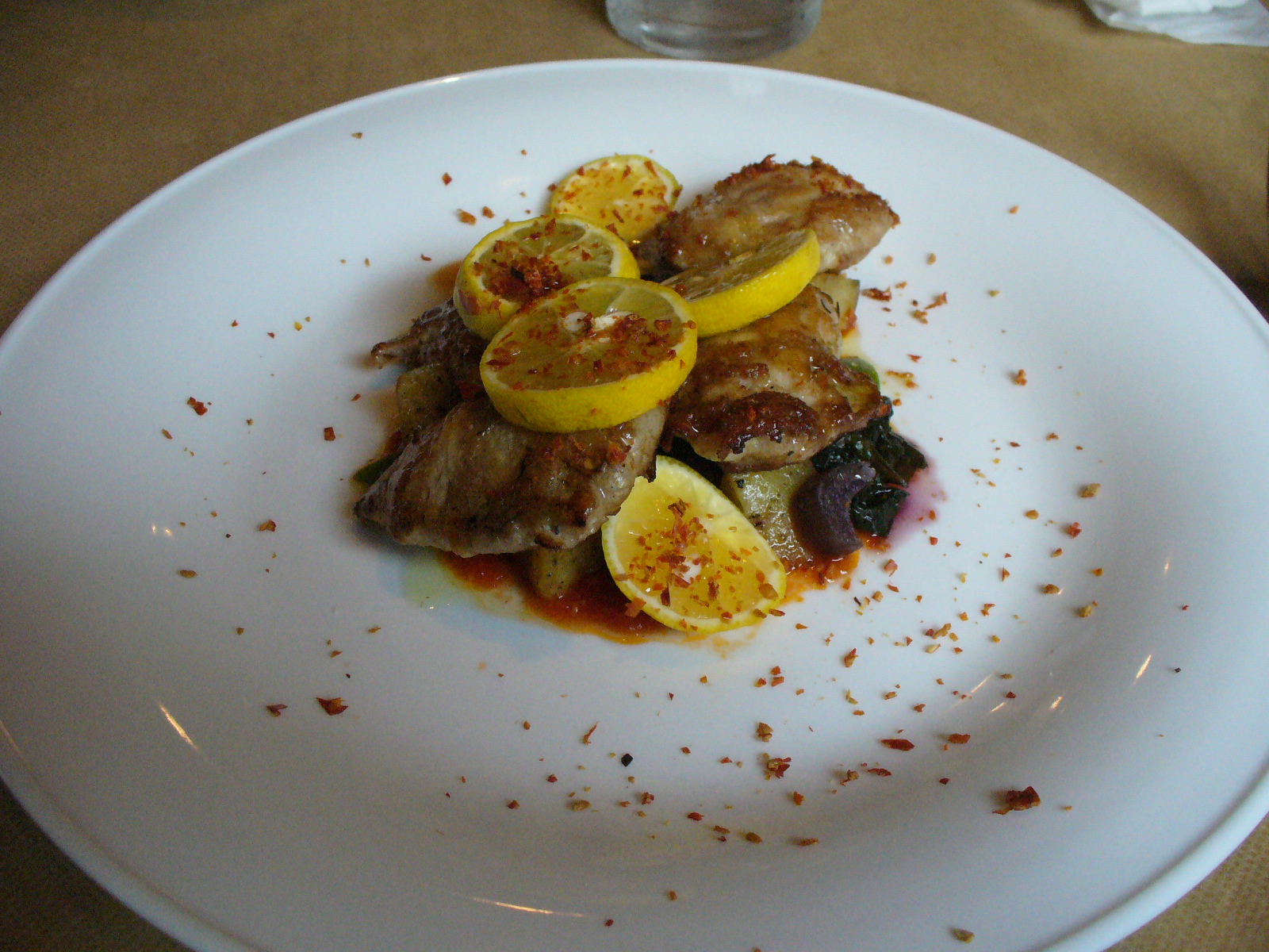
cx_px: 634
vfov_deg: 38.7
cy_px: 476
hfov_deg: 50.1
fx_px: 1356
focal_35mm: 37
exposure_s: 1/500
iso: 400
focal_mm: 6.1
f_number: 2.8
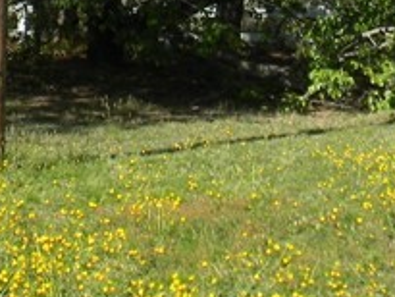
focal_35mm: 140
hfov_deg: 14.1
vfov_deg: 10.4
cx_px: 141
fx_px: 1598
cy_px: -48
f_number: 3.5
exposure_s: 1/602
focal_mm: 5
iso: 80
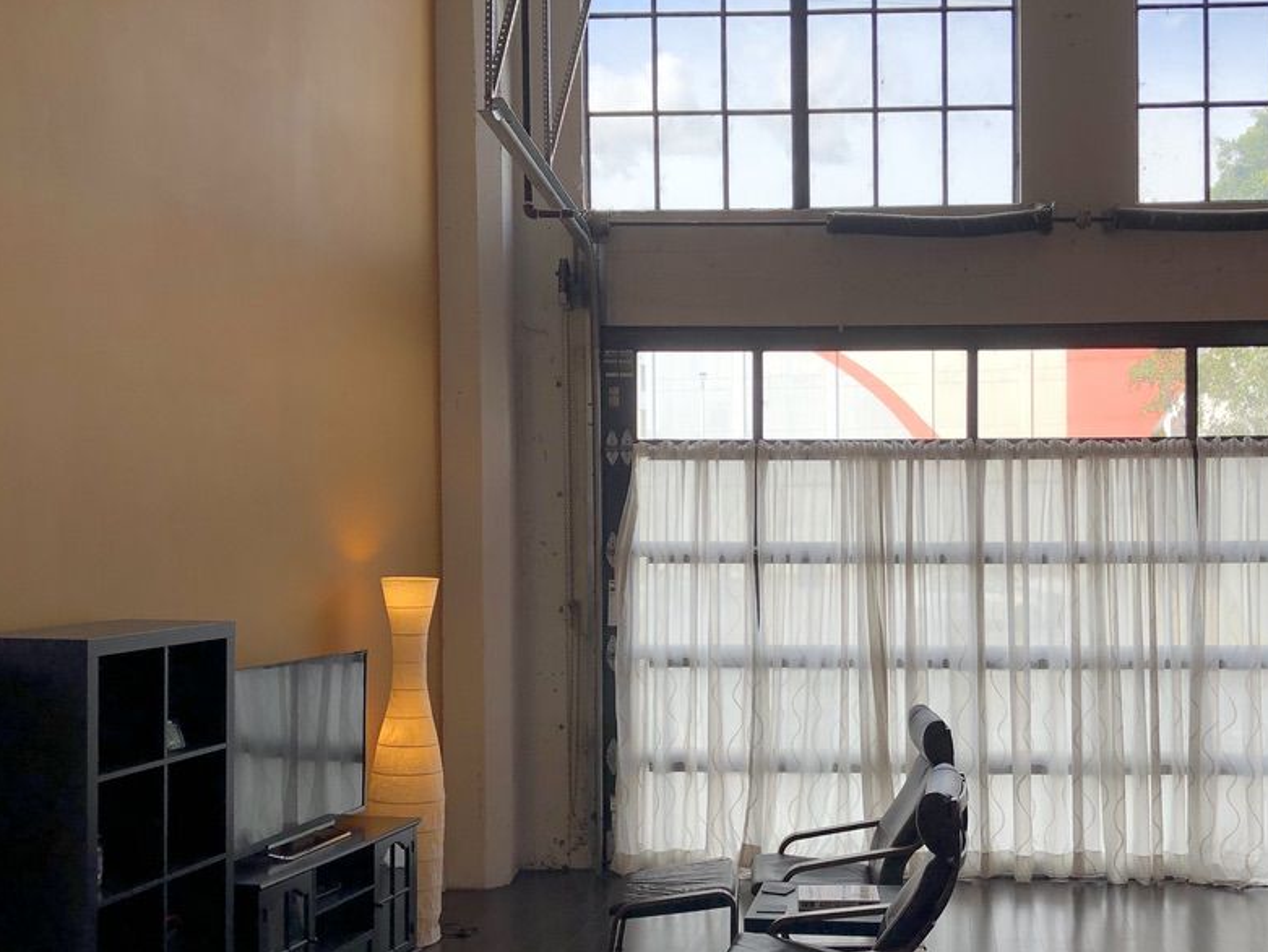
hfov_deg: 43.6
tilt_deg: -0.5
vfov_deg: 33.6
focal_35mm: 43
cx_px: 757
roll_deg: +0.0
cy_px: 544
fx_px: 1575
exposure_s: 1/247
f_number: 1.8
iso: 20
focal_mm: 3.99
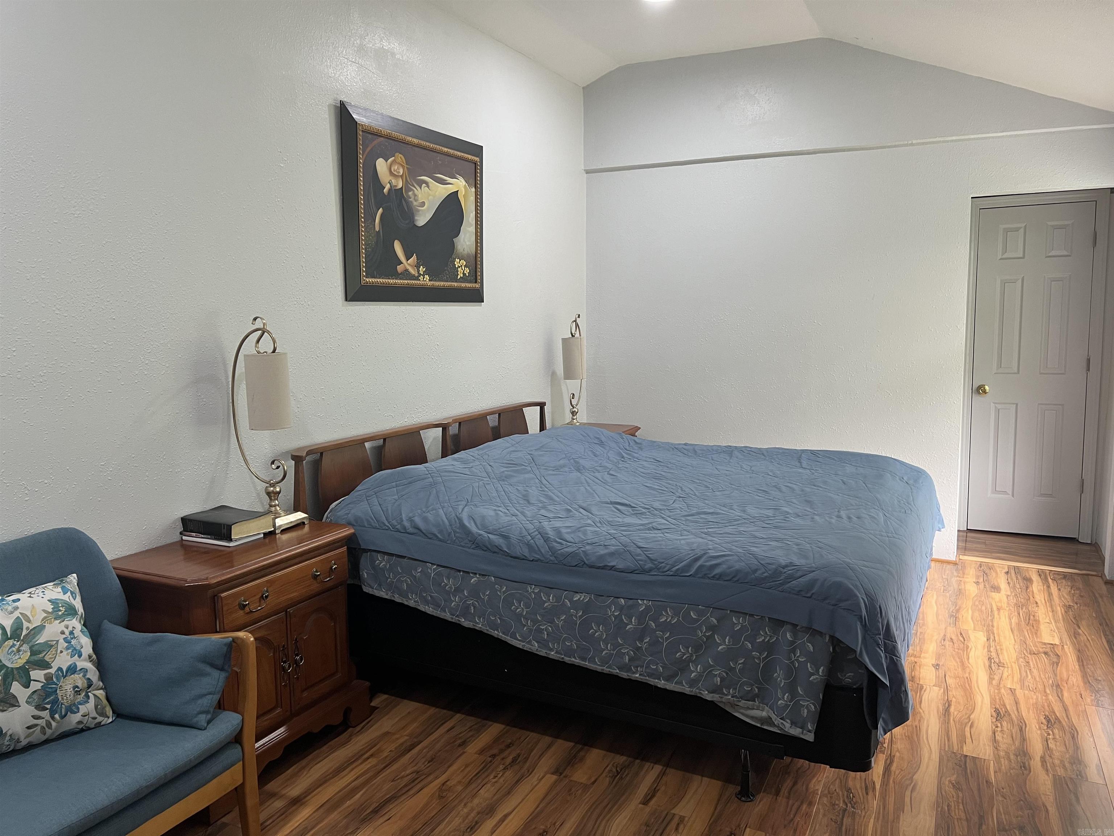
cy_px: 418
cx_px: 557
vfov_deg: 53.1
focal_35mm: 26
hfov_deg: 67.3
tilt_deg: -5.6
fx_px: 837
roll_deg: +1.9
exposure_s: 1/60
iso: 80
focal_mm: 5.7
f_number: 1.5
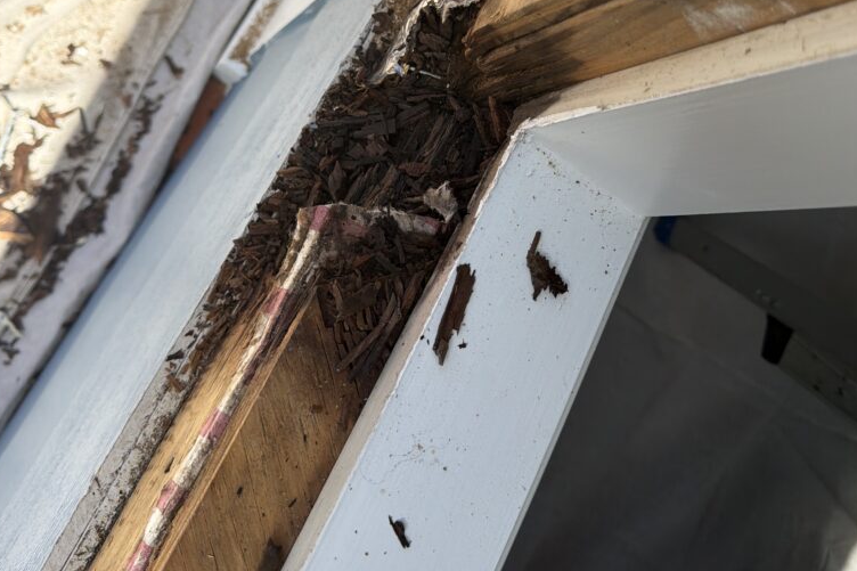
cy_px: 133
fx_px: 809
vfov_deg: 37.8
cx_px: 425
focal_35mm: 34
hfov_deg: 55.8
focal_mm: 6.76
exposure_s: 1/2801
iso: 80
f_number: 1.78
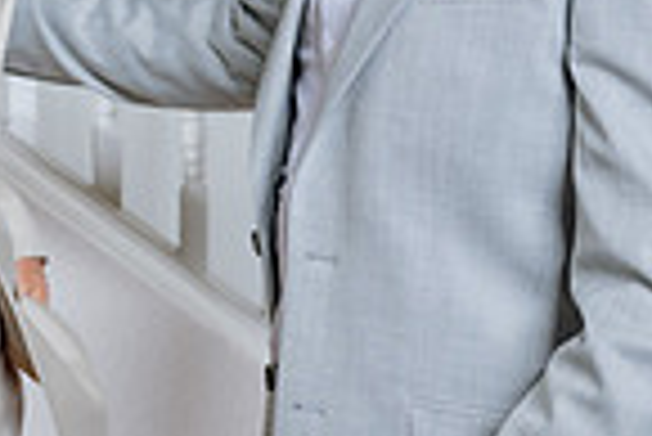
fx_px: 2067
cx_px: -270
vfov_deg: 11.9
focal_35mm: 114
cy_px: 9
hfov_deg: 16.6
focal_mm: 28.5
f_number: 3.2
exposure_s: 1/100
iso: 800
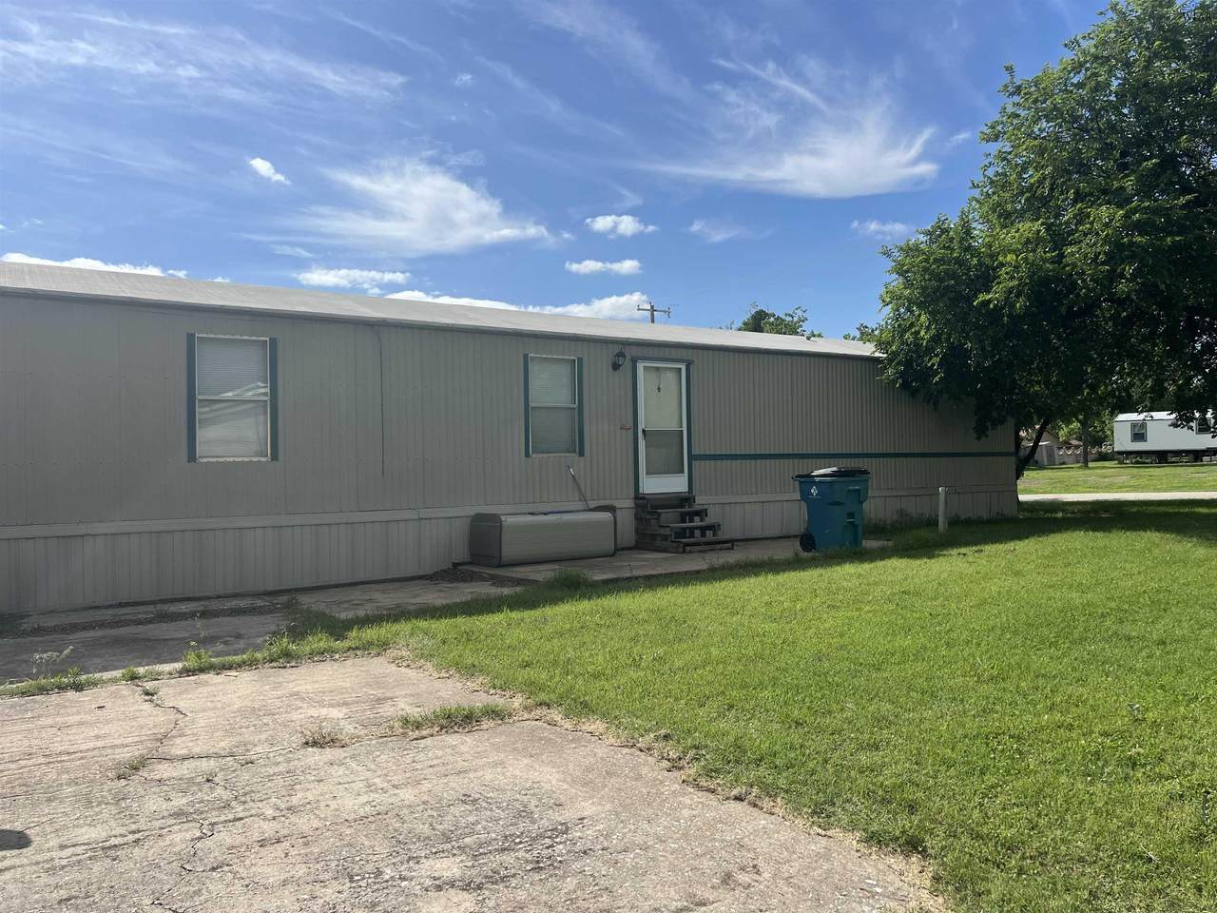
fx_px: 914
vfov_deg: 53.1
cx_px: 608
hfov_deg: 67.3
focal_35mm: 26
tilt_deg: +0.7
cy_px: 456
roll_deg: +1.1
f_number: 1.5
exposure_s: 1/6211
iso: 50
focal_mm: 5.7
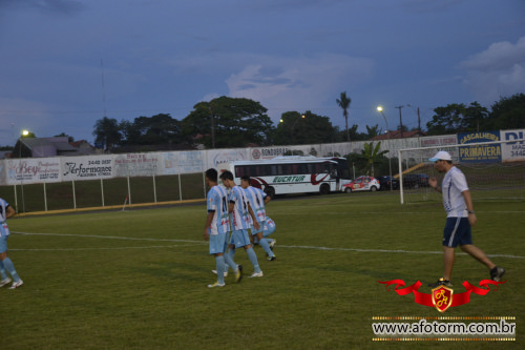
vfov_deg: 22.6
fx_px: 875
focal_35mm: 60
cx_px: 262
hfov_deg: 33.4
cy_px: 175
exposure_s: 1/60
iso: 1000
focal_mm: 40
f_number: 4.5
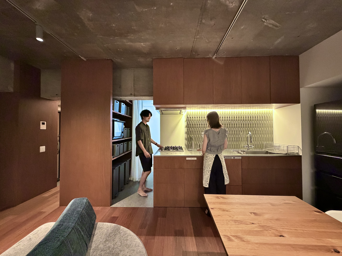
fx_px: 138
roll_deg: +0.9
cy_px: 128
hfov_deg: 102.1
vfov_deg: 85.7
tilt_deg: +1.1
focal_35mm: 14
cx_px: 171
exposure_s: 1/60
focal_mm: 2.22
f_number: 2.2
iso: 800
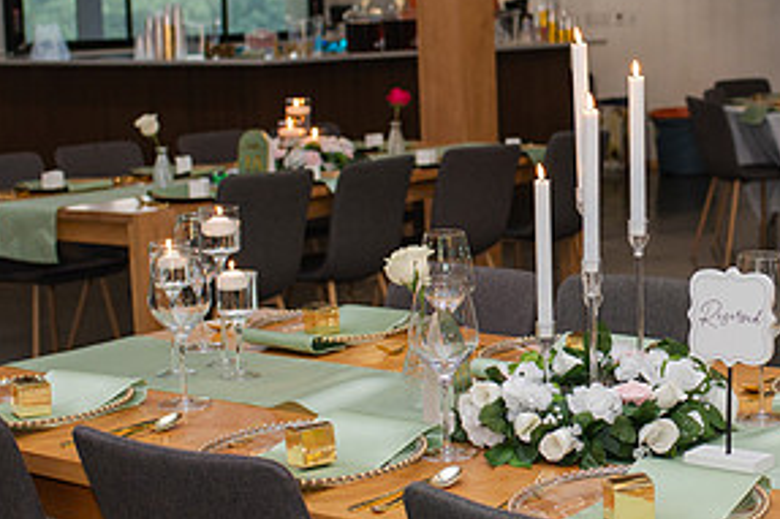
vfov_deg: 16.6
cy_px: 227
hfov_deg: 24.4
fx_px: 1776
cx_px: 628
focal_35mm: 82
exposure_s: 1/200
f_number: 3.2
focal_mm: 35
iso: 800
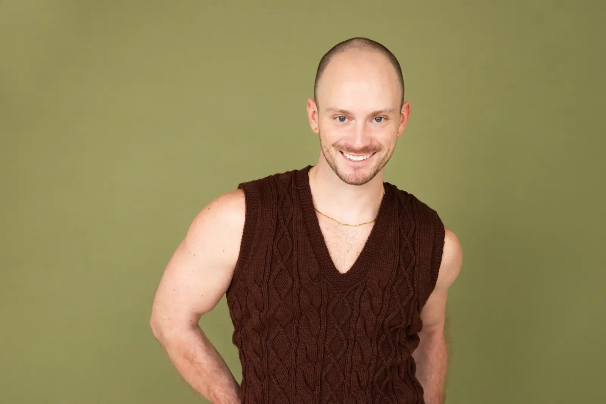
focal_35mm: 70
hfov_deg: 28.8
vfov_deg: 19.5
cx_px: 303
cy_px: 202
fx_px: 1179
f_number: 5.6
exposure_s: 1/50
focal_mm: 70
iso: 500
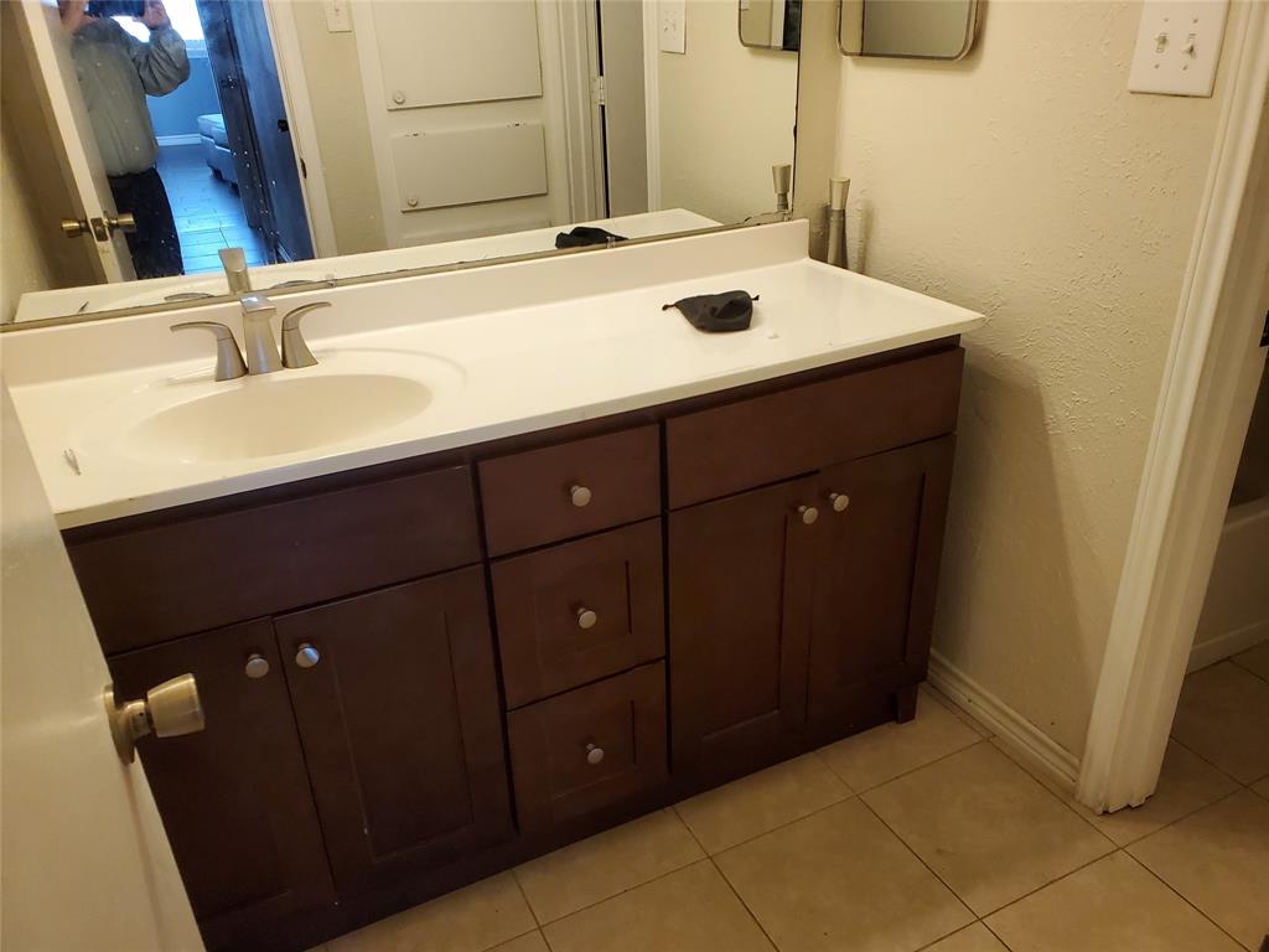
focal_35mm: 26
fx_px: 953
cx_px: 634
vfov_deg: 53.1
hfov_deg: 67.3
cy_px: 476
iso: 320
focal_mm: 4.3
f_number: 2.4
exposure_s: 1/120
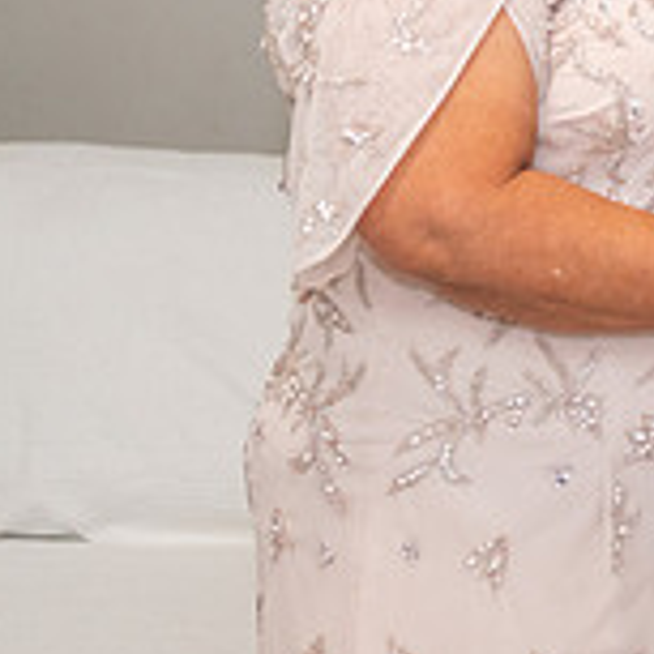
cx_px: 1043
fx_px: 3591
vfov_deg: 10.3
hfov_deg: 10.0
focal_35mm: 168
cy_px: -66
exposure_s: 1/125
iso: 640
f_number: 3.2
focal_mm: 52
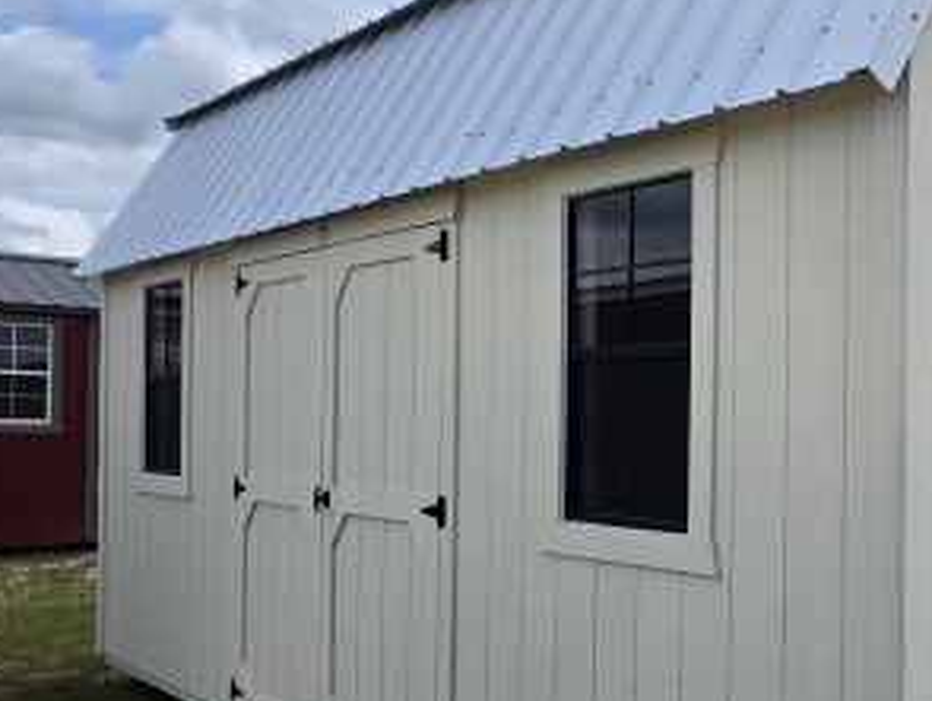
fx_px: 1347
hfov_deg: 35.8
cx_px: 840
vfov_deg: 29.1
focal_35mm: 50
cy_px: 390
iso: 64
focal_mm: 6.3
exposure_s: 1/7944
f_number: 1.7
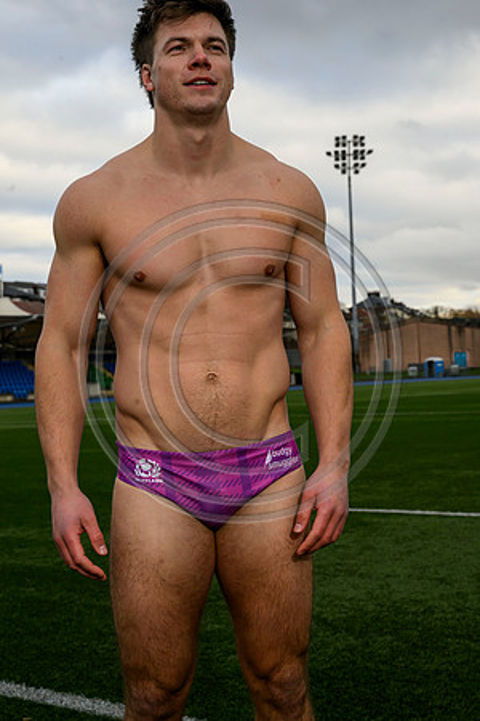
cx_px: 240
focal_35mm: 58
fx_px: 1160
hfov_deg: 23.4
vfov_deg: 34.5
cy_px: 360
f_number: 9
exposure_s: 1/200
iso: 320
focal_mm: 58
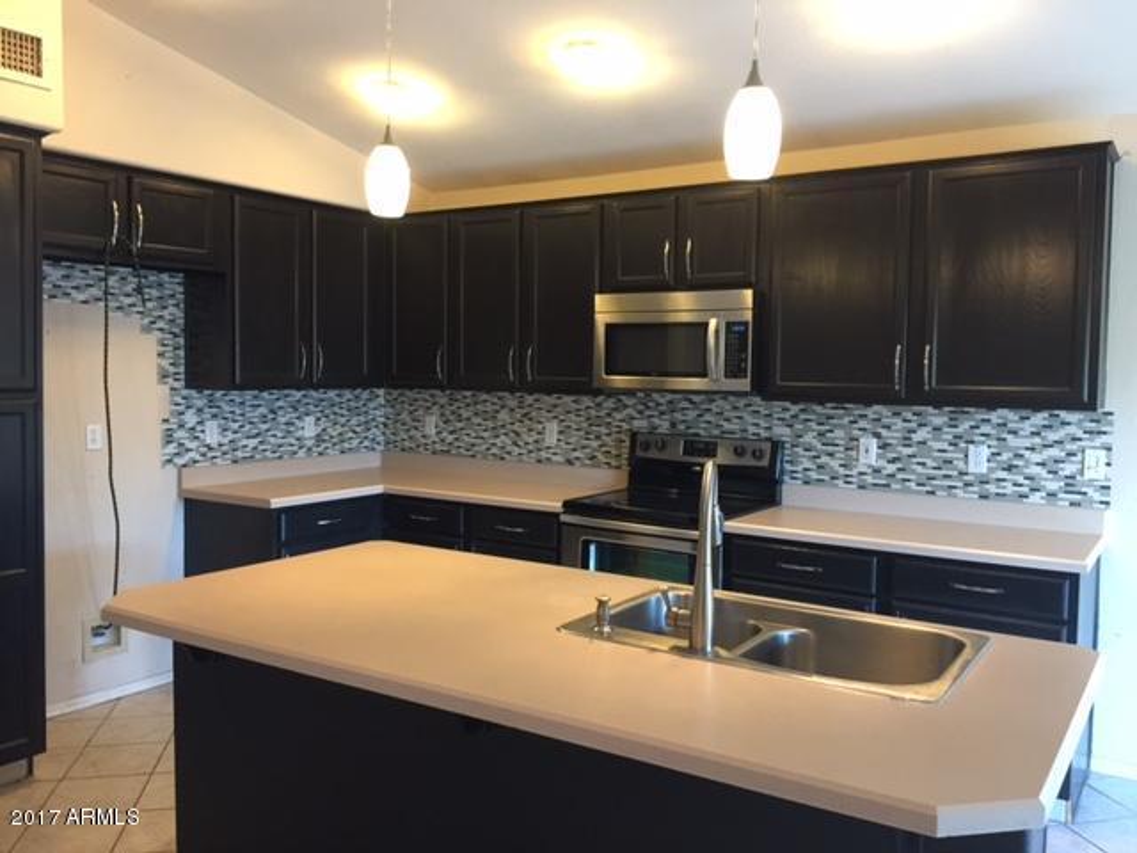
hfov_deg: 61.7
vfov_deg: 48.2
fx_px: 953
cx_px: 568
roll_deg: -0.6
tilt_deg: -3.3
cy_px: 426
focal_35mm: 29
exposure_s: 1/8
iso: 125
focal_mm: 4.15
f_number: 2.2
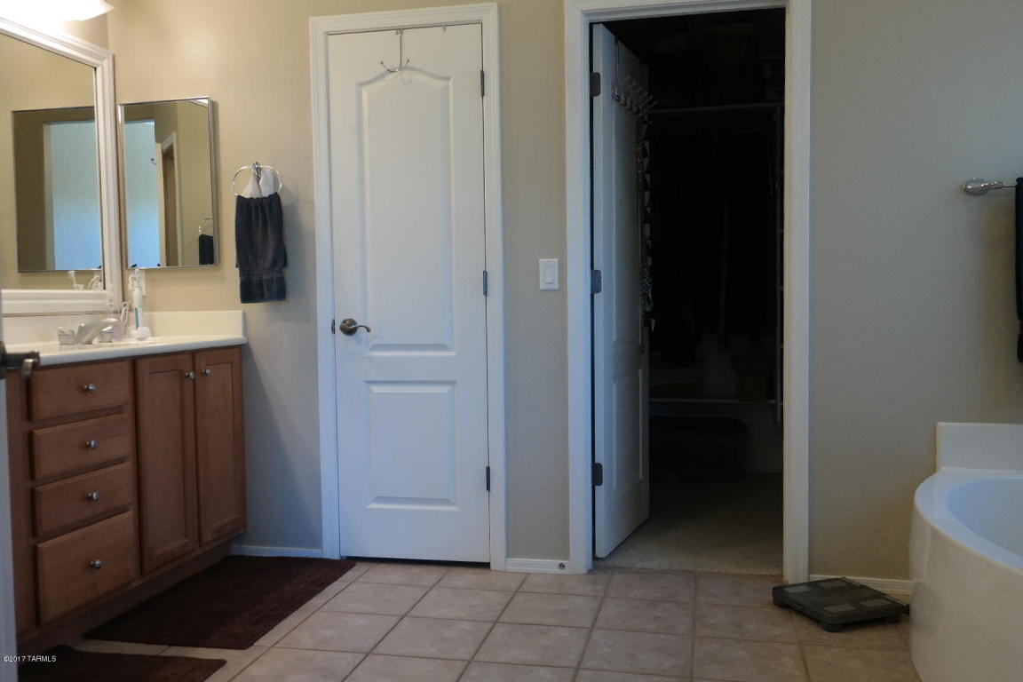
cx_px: 512
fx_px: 852
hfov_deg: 61.9
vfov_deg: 43.6
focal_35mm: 30
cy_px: 341
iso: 400
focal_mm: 20
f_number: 3.5
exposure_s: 1/40
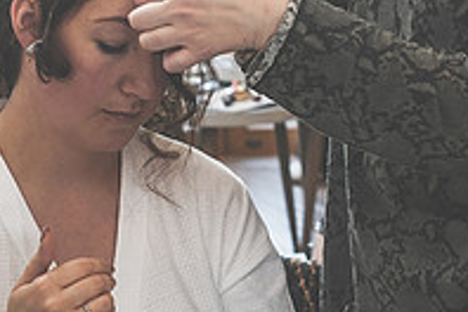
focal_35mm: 162
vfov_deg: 8.5
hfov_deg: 12.7
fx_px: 2106
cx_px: 145
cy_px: 137
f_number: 3.2
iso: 200
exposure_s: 1/100
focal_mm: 35
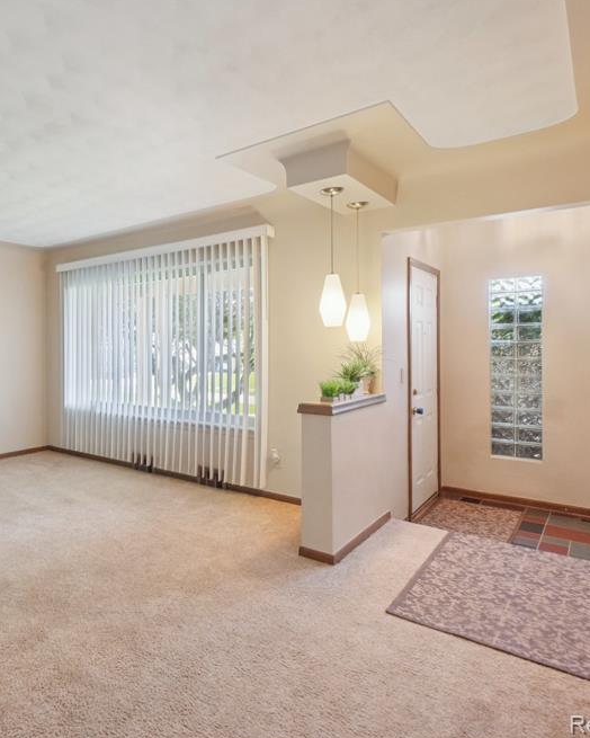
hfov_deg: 57.7
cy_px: 358
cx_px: 107
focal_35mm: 22
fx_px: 480
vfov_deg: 75.0
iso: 1600
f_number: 8
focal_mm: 10
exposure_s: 1/30
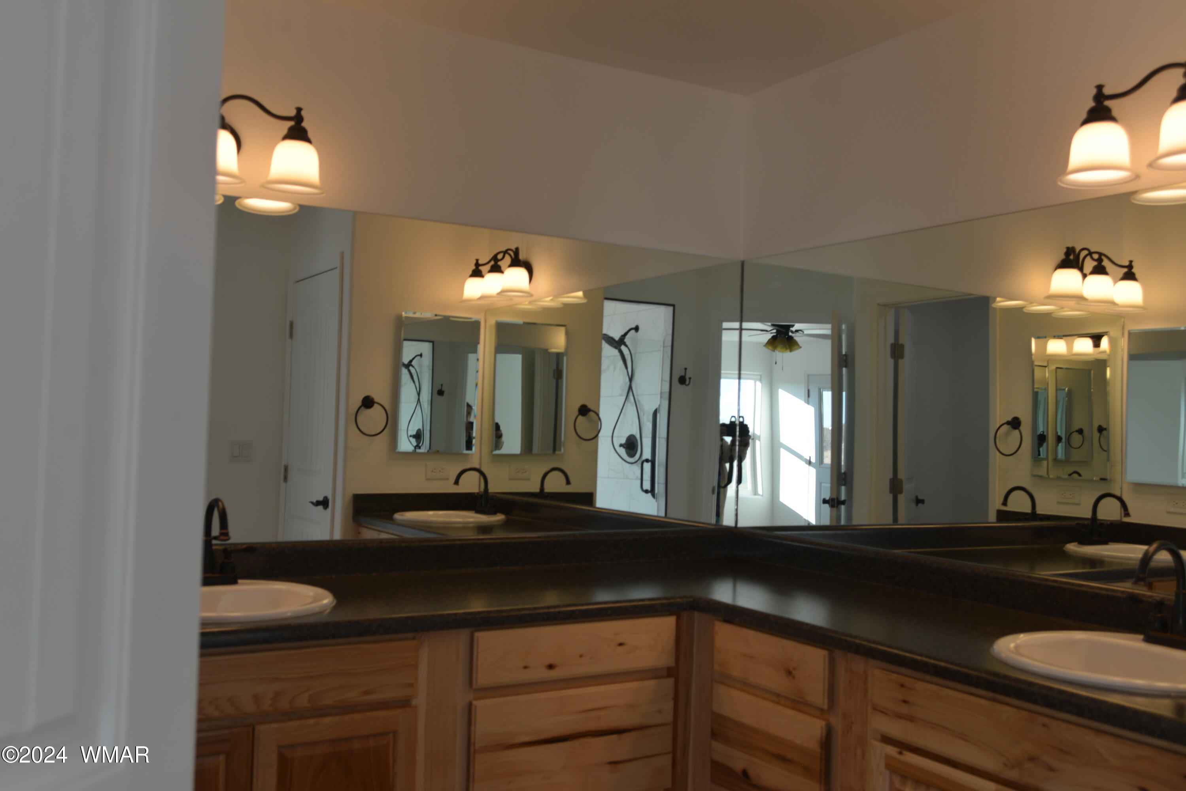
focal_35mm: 32
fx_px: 1054
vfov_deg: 41.1
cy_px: 396
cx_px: 593
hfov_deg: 58.7
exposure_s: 1/125
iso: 200
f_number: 5.6
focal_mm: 32
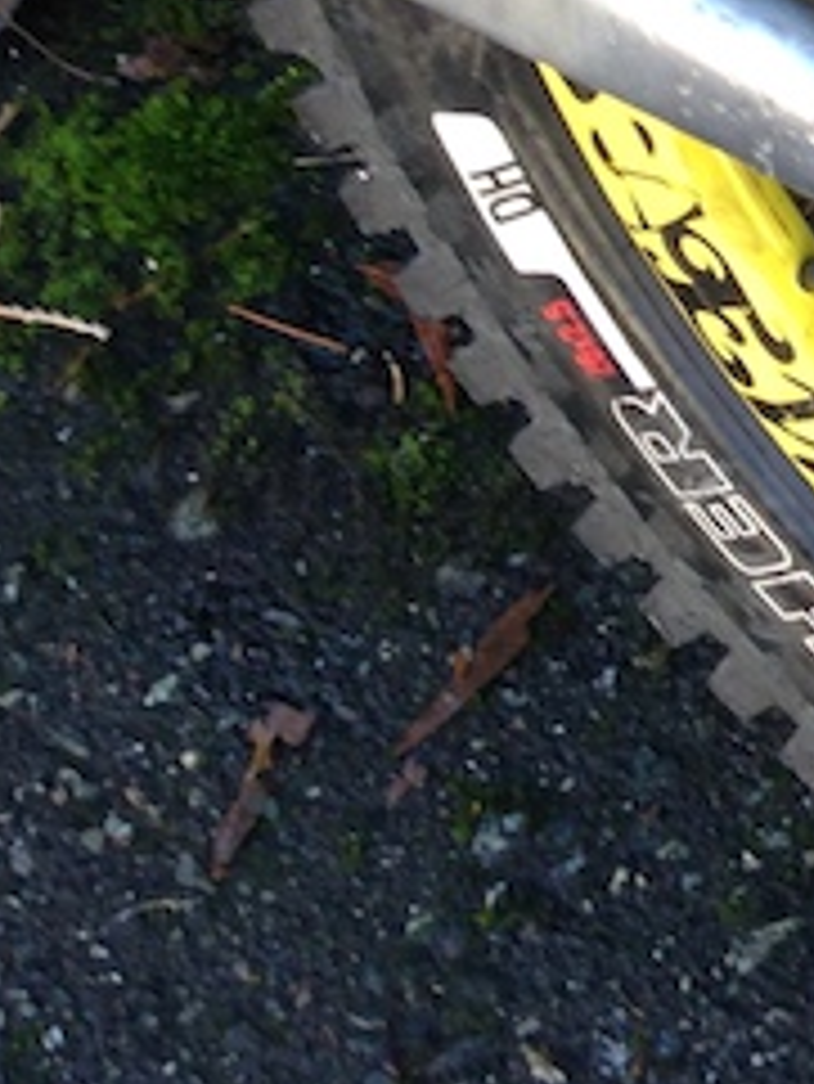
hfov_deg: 9.2
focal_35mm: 140
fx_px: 4386
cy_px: -346
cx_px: 2100
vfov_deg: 13.5
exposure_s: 1/40
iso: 64
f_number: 2.4
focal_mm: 4.12
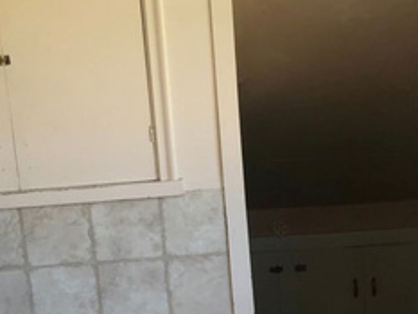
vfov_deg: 19.1
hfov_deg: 24.8
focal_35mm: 77
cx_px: 72
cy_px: 228
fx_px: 930
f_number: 1.8
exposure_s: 1/120
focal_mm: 4
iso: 50
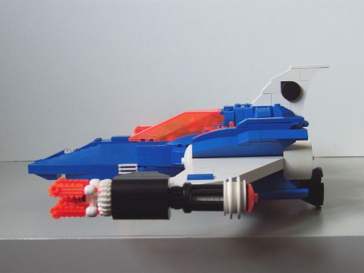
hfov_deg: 29.0
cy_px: 136
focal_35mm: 67
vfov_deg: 21.9
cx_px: 182
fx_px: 705
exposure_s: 1/20
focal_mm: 10.4
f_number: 3.4
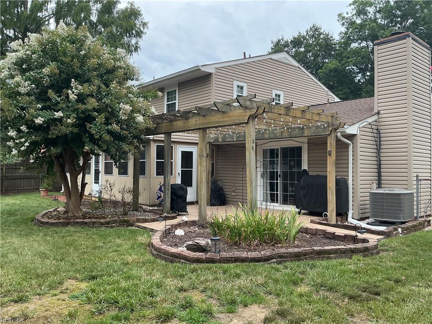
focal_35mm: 29
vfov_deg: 48.2
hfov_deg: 61.7
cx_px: 216
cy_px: 162
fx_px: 362
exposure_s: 1/486
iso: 25
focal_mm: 3
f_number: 1.8
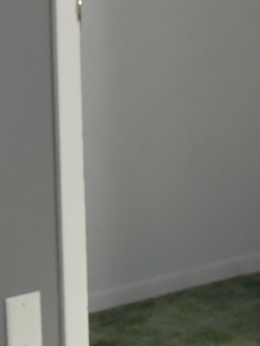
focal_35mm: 190
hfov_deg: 7.8
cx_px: 158
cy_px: 22
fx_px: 1902
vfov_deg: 10.3
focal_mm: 30
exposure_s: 1/200
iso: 1000
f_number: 4.2
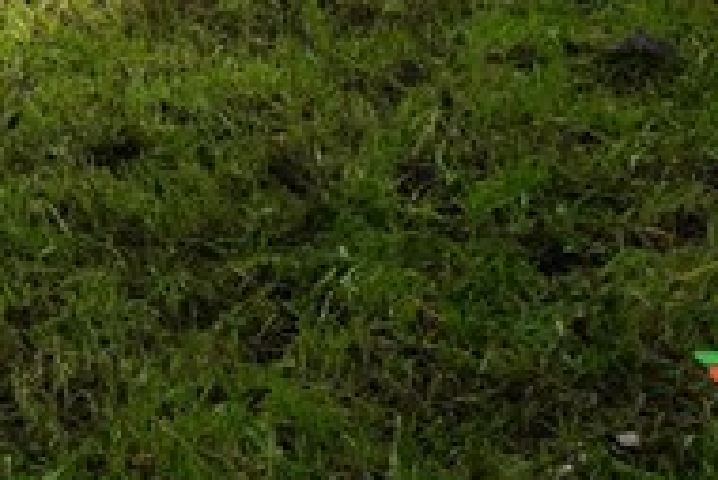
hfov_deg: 10.4
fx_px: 3590
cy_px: -877
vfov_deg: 7.0
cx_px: -805
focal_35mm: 180
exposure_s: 1/160
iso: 100
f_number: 8
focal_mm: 21
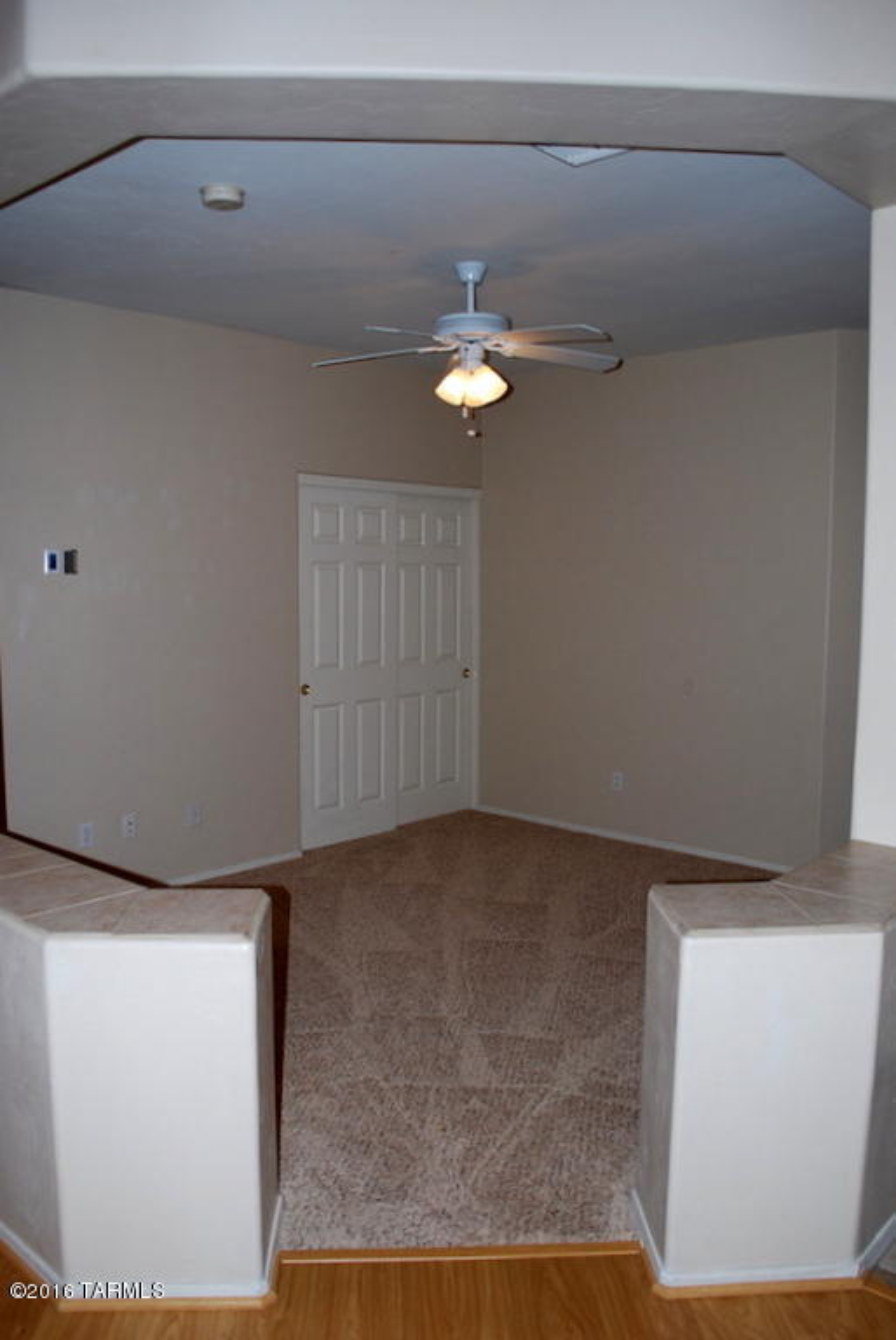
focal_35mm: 27
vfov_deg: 67.3
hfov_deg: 48.0
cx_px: 448
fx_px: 1005
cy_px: 670
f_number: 3.5
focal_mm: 18
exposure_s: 1/60
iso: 200
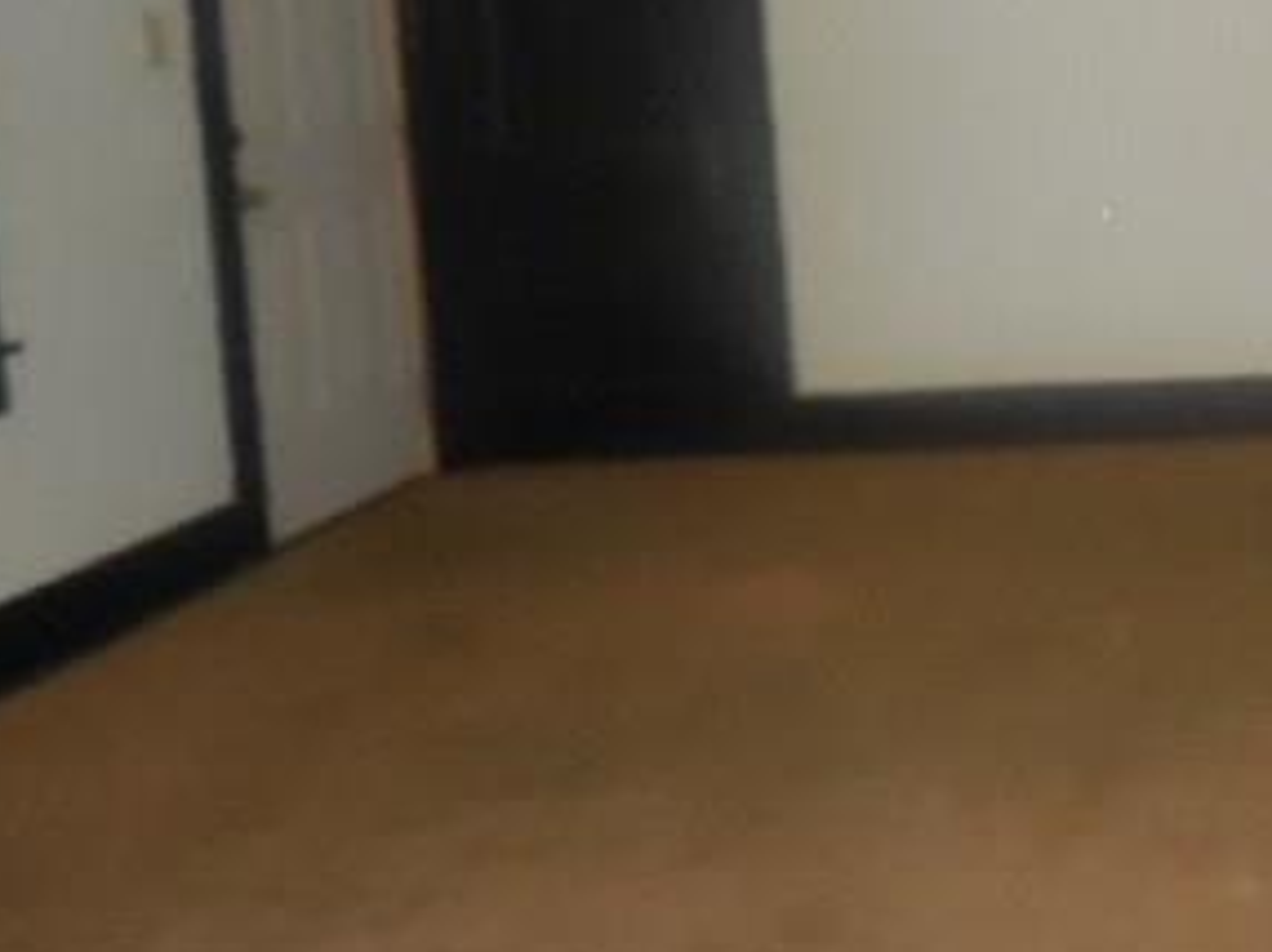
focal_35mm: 56
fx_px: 2056
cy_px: 125
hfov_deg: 31.4
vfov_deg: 25.4
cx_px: 1316
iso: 1250
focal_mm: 4.5
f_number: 3.7
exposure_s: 1/25
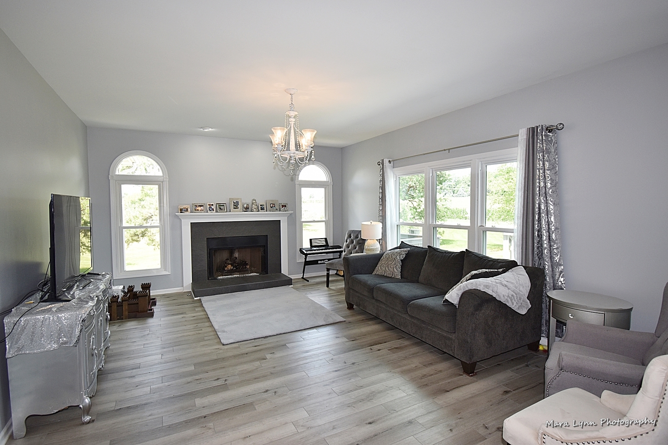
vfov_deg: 69.7
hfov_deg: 92.4
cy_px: 222
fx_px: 320
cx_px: 334
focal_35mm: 17
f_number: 5.6
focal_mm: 11.5
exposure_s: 1/125
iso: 360
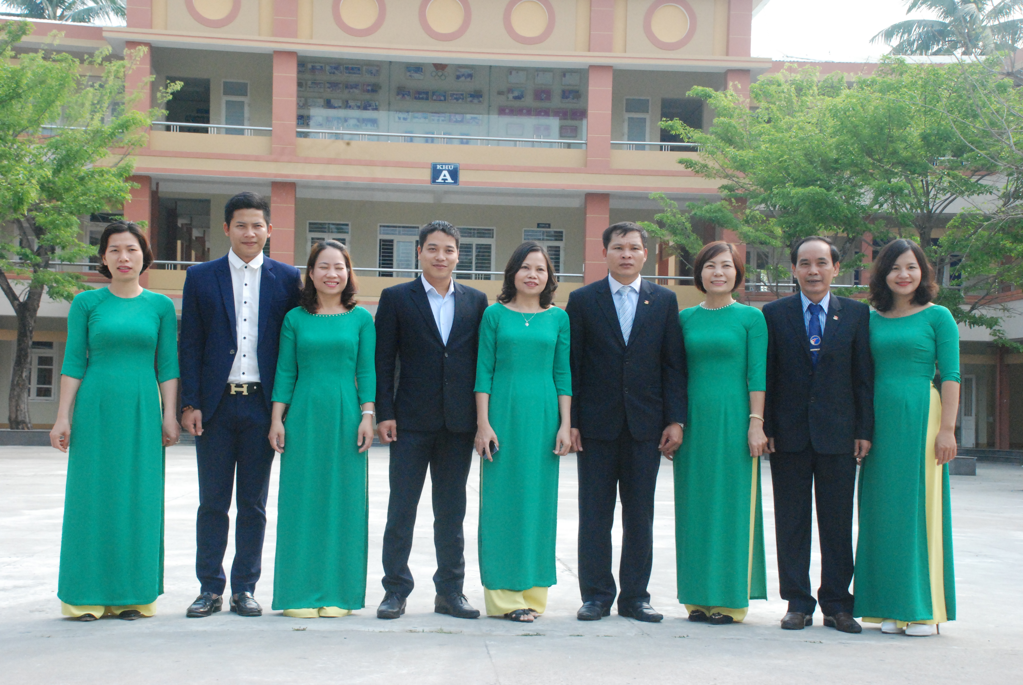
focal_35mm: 57
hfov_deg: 35.0
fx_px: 1622
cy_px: 342
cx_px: 512
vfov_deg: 23.8
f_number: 10
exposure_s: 1/400
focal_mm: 38
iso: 1600
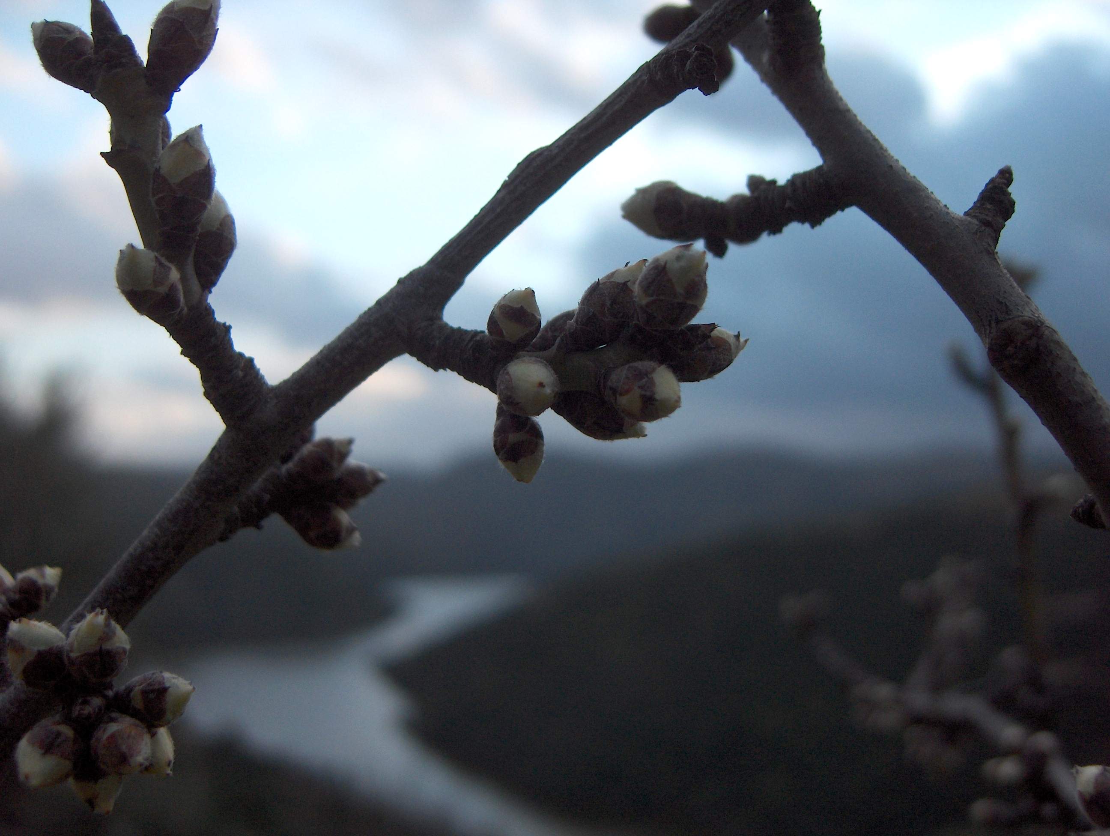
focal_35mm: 39
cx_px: 555
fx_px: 1252
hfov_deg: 47.8
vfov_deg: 36.9
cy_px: 418
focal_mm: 8
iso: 114
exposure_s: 1/370
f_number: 2.8
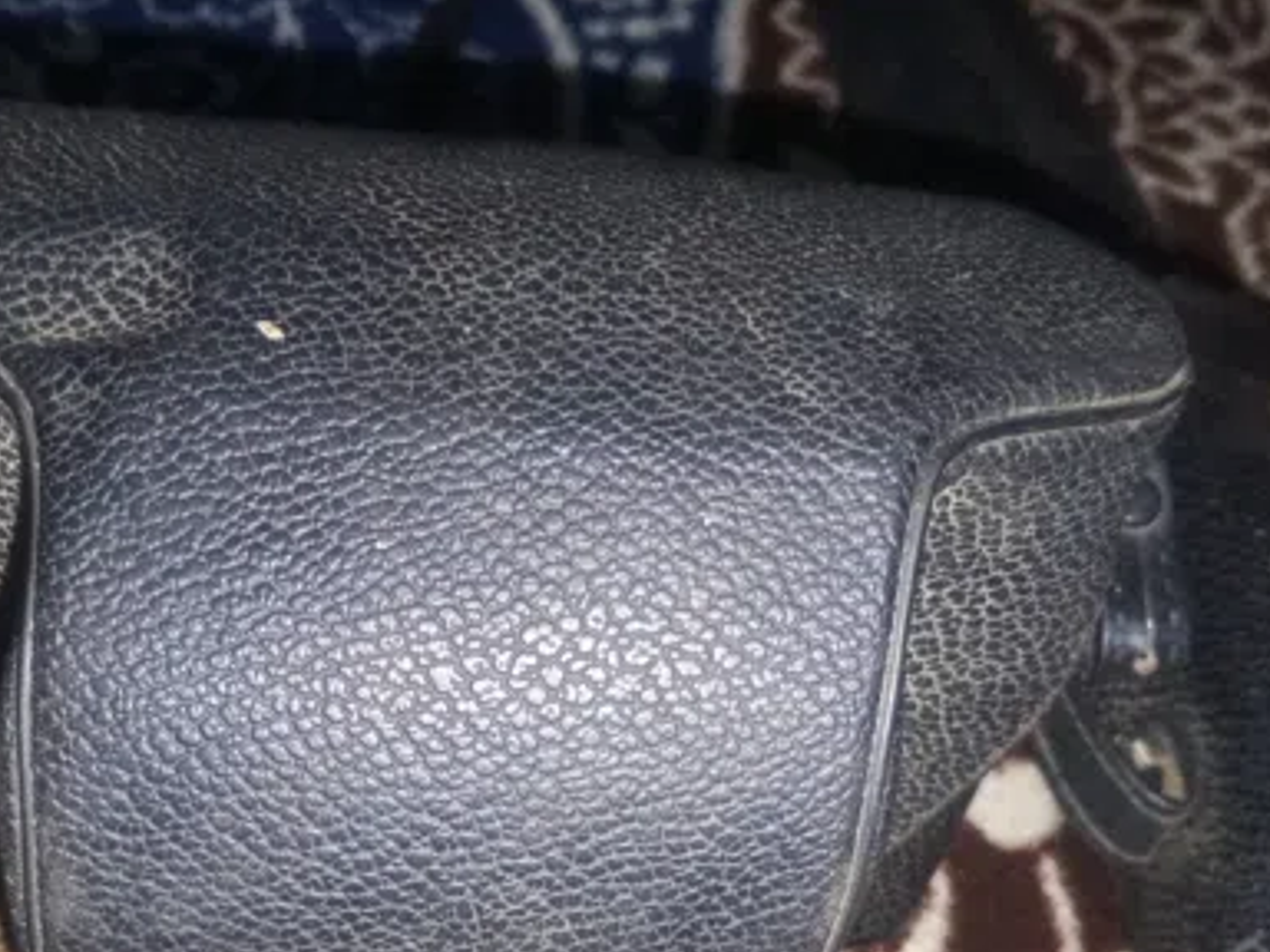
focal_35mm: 45
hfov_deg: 42.0
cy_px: 777
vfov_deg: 31.3
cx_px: 552
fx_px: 1651
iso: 372
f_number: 1.6
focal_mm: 4.09
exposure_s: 1/100
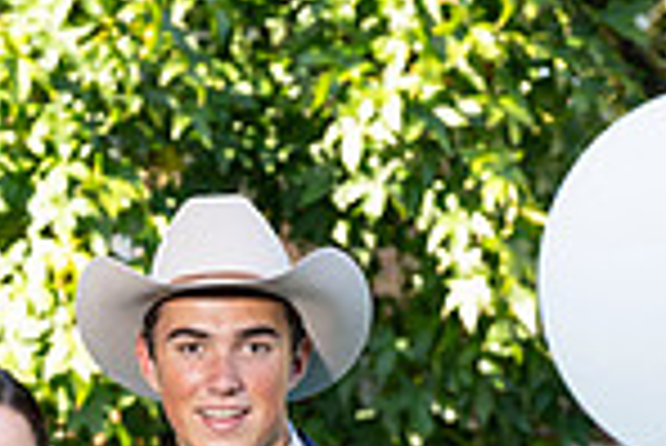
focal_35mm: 285
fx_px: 5278
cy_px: 969
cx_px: 130
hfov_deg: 7.2
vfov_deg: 4.7
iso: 400
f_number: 5
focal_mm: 94
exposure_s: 1/200
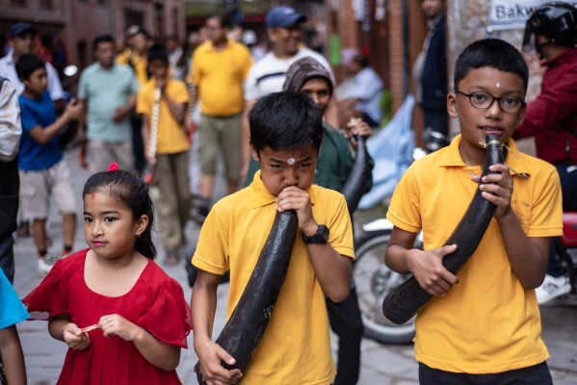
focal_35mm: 50
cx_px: 288
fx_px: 802
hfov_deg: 39.6
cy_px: 192
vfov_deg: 27.0
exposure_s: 1/4000
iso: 1250
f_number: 2
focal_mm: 50
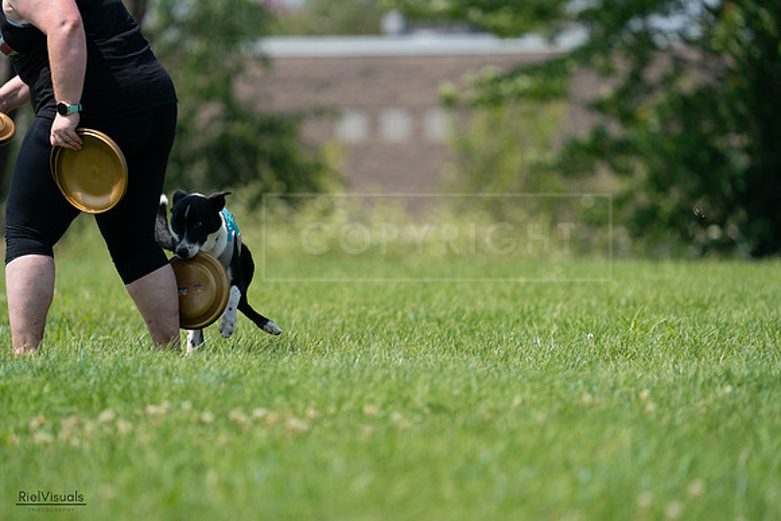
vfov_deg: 3.3
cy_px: 260
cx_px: 390
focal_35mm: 419
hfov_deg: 4.9
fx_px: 9092
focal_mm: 419
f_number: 6.3
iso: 1000
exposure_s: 1/4000
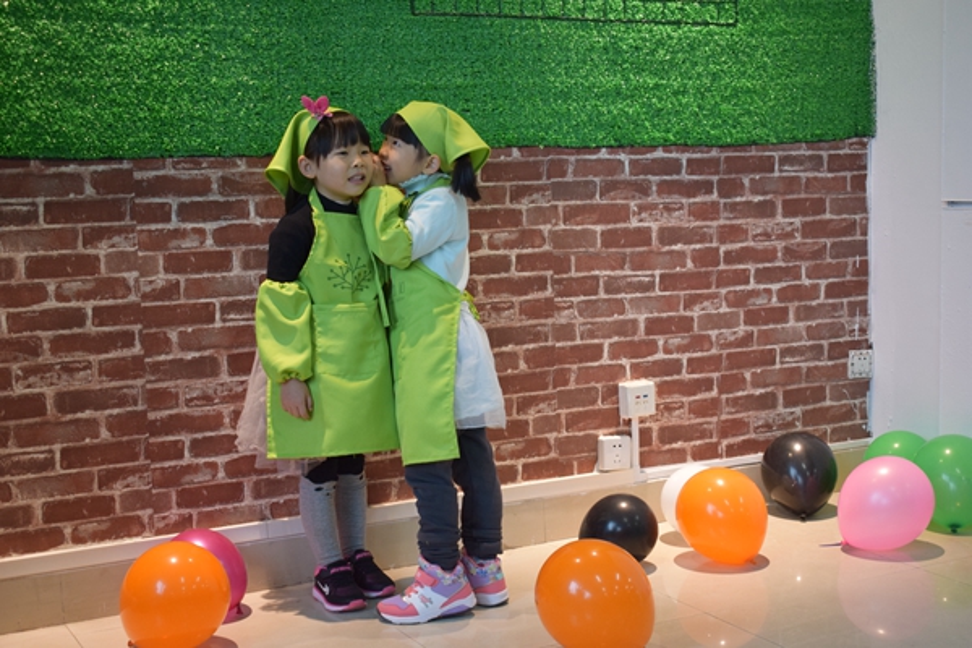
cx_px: 486
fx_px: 1377
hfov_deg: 38.9
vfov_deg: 26.5
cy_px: 324
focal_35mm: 51
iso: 1250
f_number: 5
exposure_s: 1/80
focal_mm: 34
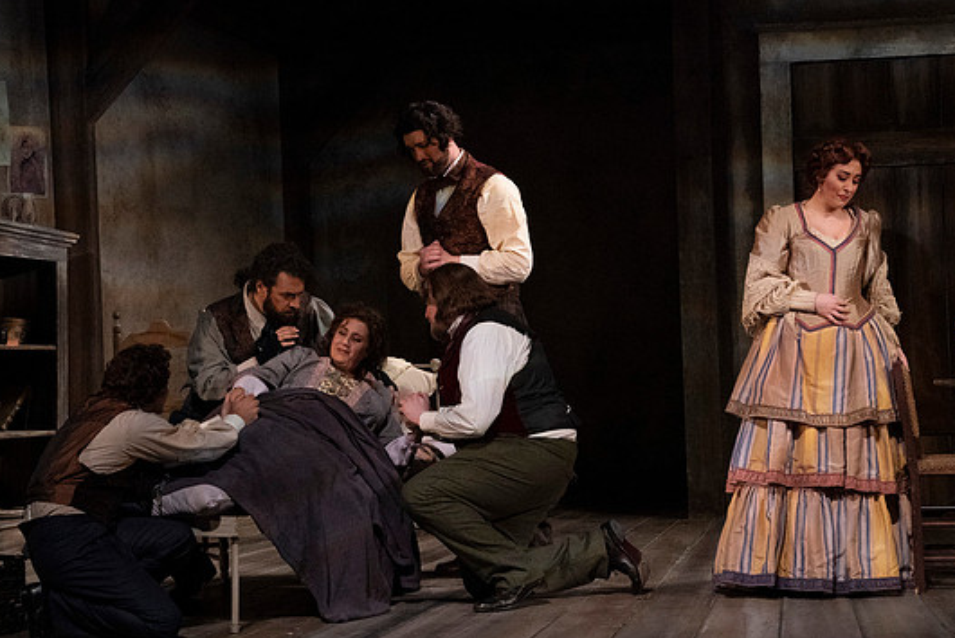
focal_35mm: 209
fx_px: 5547
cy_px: 316
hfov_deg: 9.8
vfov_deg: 6.6
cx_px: 452
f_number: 13
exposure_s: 1/320
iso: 16000
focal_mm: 191
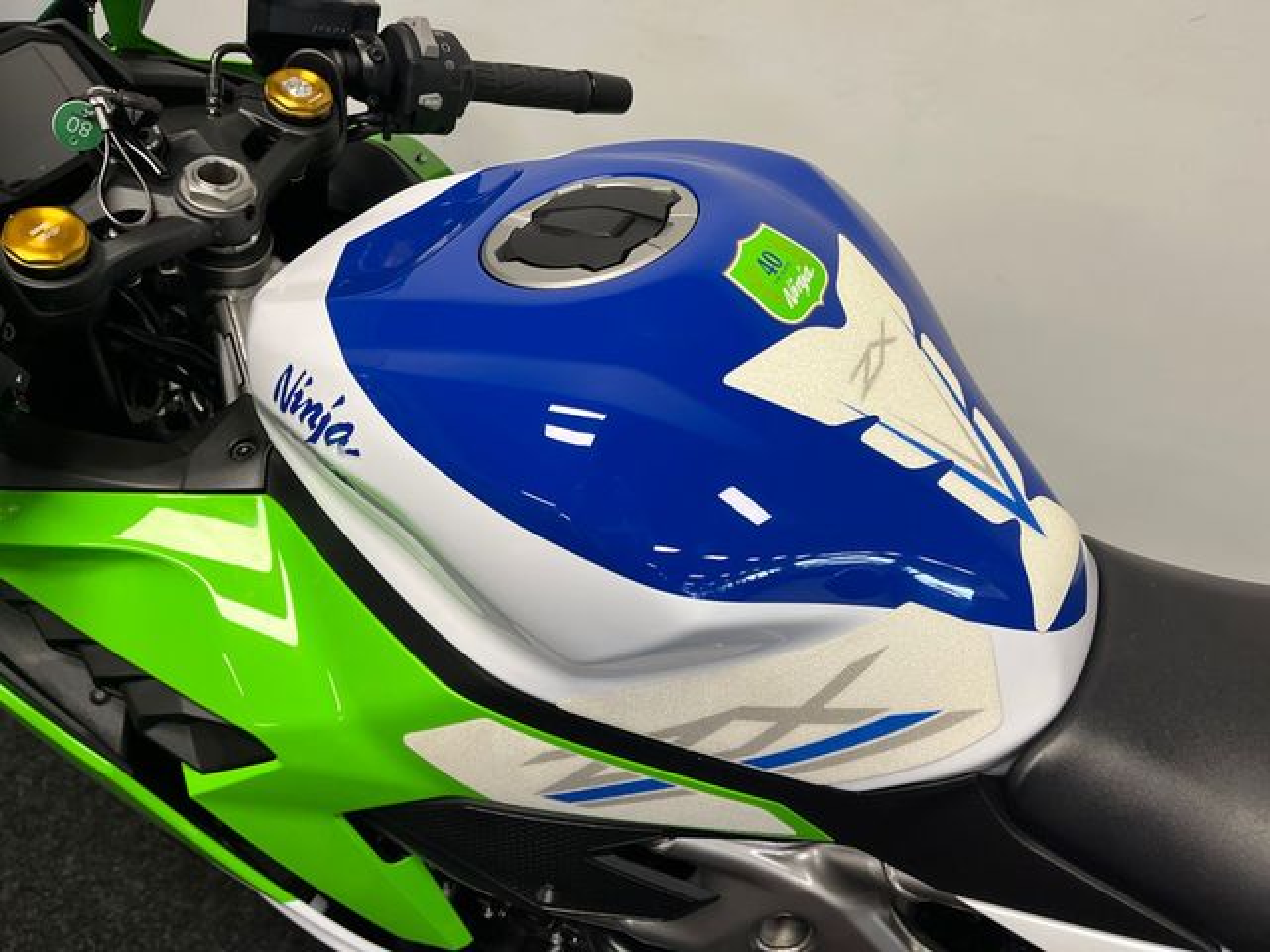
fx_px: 954
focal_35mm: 26
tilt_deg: -38.9
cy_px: 476
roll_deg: +2.9
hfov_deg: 67.3
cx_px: 635
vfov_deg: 53.1
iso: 125
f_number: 1.6
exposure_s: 1/100
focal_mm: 5.1
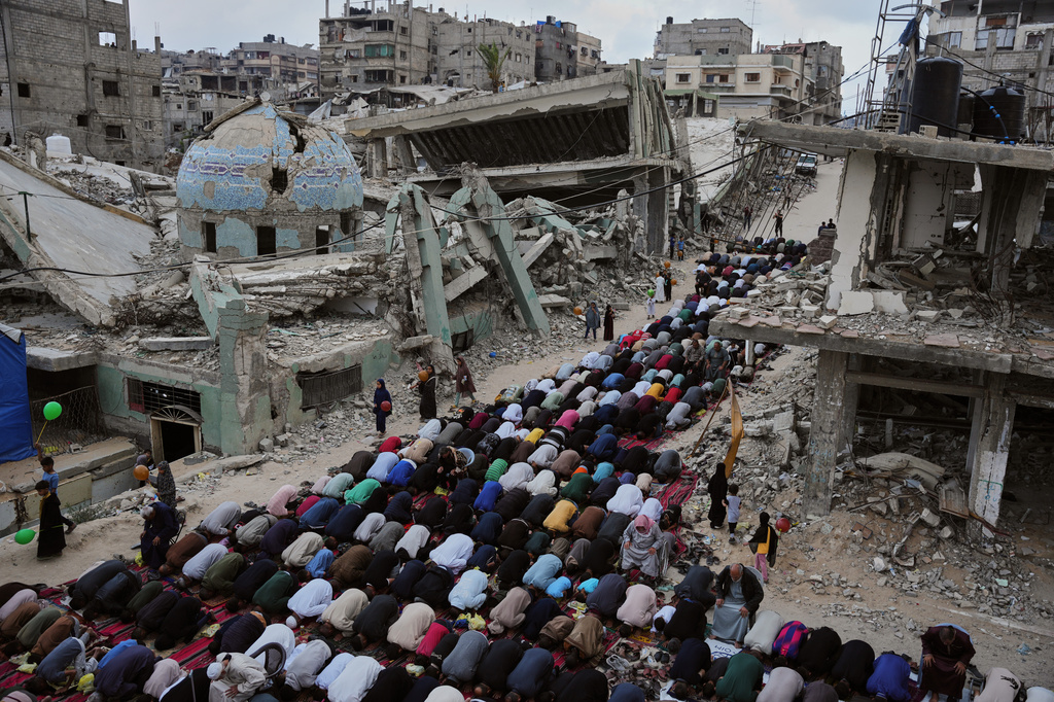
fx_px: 907
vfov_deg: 42.3
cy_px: 351
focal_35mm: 31
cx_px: 527
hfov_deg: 60.3
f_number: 2.8
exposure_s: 1/250
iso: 200
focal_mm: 31
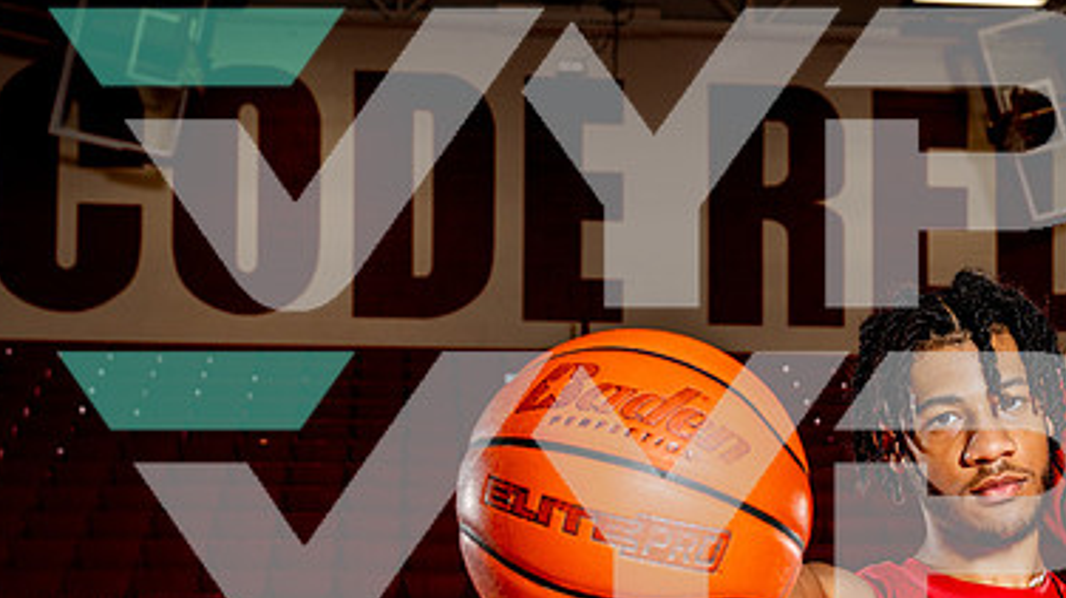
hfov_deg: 24.0
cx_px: 783
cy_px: 503
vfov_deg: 13.6
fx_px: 2486
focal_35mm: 88
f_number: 8
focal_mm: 54
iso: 400
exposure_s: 1/250
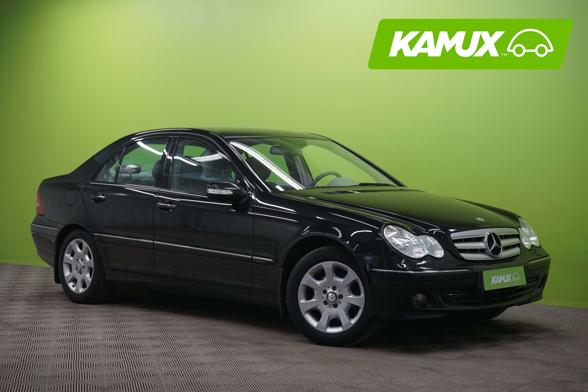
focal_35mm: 61
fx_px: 996
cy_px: 196
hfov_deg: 32.9
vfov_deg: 22.3
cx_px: 294
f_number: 9
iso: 1600
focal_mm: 61
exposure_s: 1/25
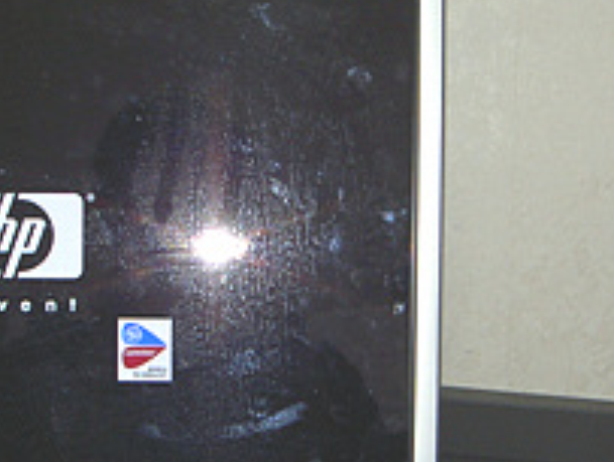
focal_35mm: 92
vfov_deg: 15.9
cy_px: 426
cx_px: 287
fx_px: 1635
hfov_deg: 21.3
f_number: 2.8
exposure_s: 1/60
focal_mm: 8
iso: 100
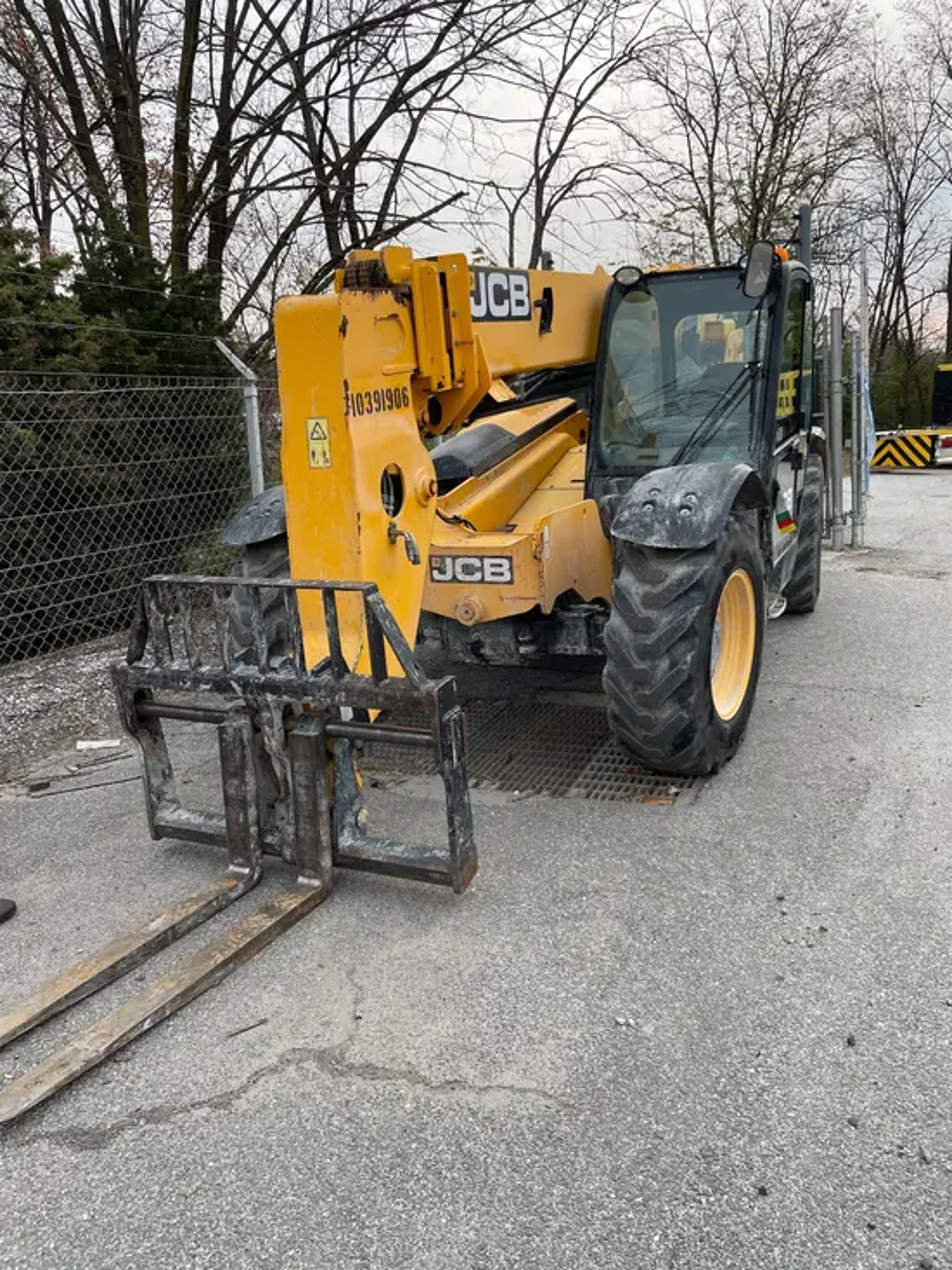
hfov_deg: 53.1
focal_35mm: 26
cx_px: 476
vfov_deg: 67.3
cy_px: 635
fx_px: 953
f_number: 1.6
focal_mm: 4.2
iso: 50
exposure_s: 1/1182
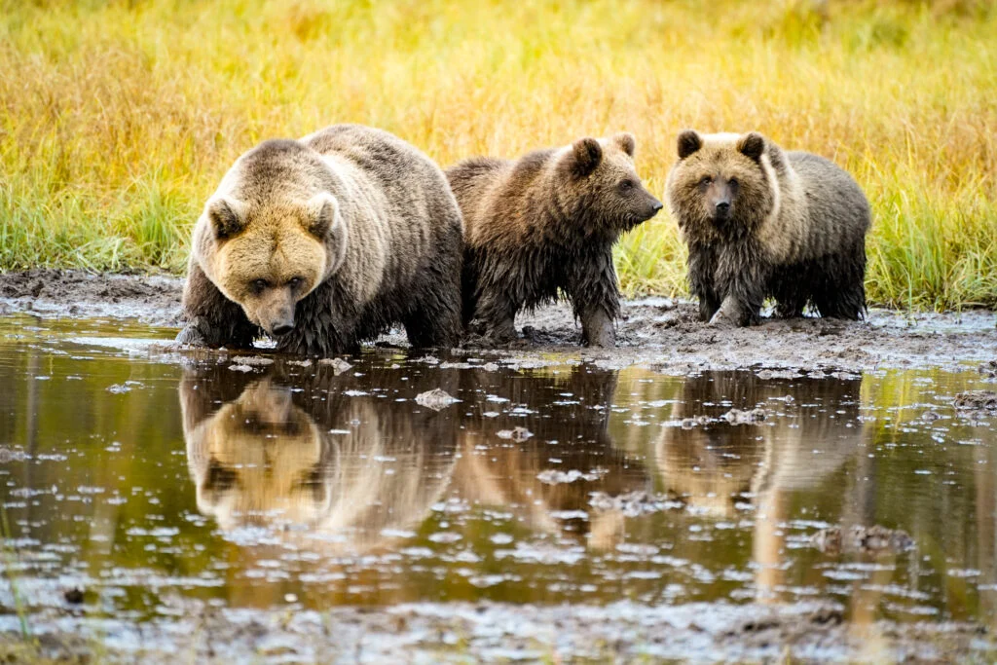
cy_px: 332
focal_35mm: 300
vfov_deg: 4.6
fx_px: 8309
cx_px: 498
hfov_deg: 6.9
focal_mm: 300
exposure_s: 1/320
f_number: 6.3
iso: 1600
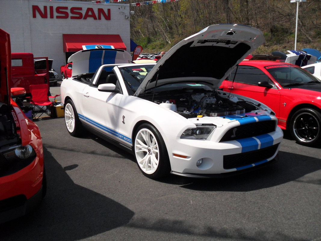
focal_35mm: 35
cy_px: 120
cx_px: 160
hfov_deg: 52.6
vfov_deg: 40.7
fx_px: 325
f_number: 8.9
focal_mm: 6.2
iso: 100
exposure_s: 1/250
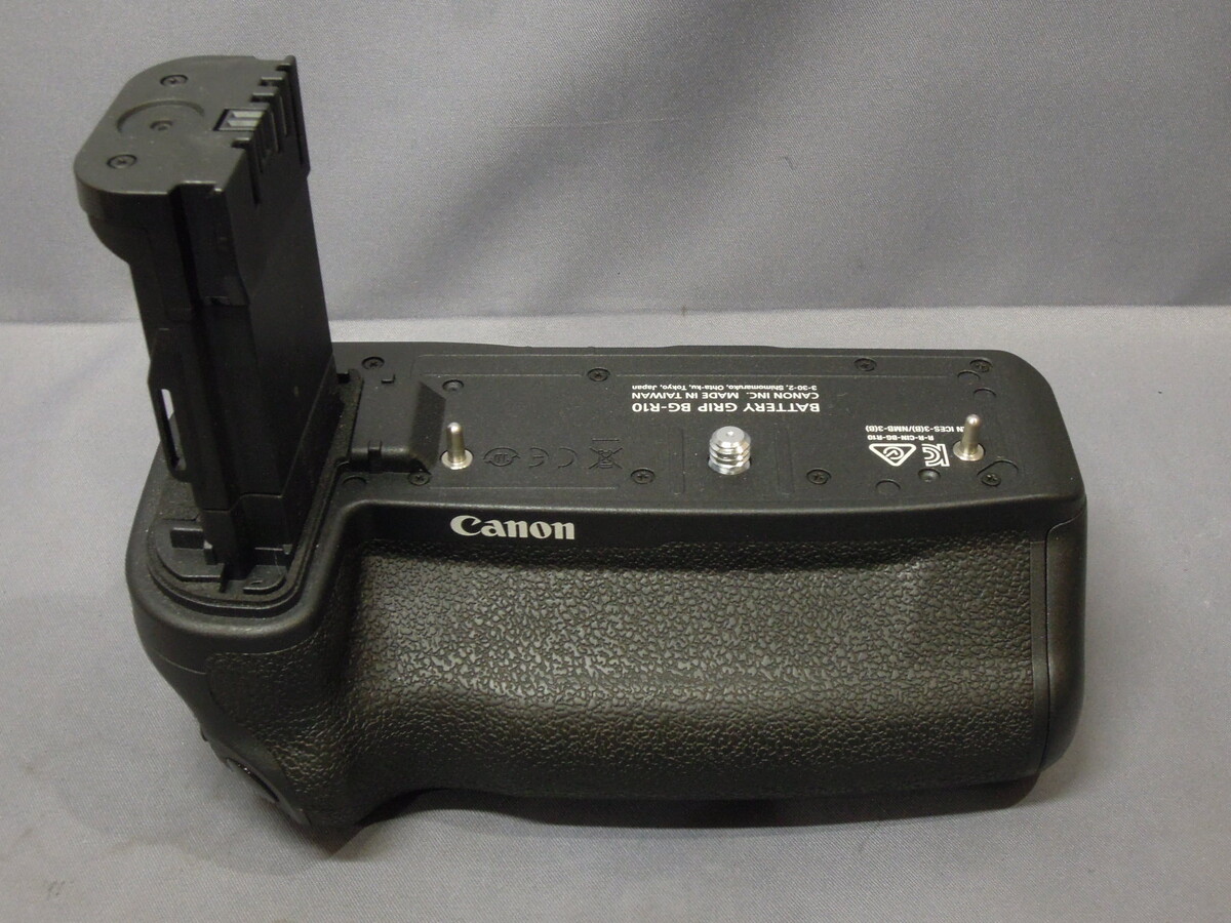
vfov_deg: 29.1
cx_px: 616
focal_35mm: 50
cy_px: 462
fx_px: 1778
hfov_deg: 38.2
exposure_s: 1/15
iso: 560
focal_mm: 9
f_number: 6.6
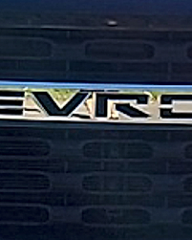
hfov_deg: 9.5
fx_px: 1150
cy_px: 145
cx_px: 117
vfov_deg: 11.9
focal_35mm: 162
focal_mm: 5.4
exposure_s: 1/1853
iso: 50
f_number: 1.8
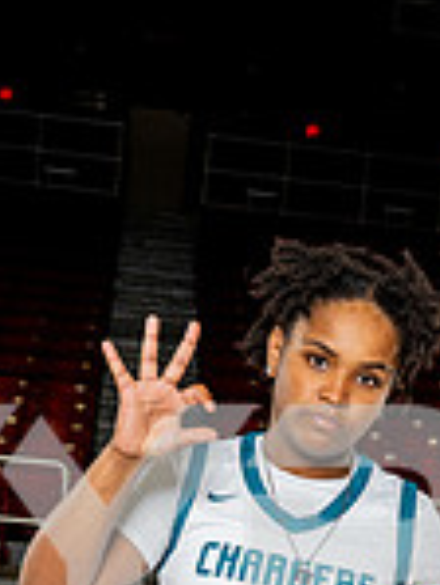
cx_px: 208
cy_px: 805
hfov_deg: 15.4
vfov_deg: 18.7
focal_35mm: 96
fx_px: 1625
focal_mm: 33
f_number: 5.6
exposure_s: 1/250
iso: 640
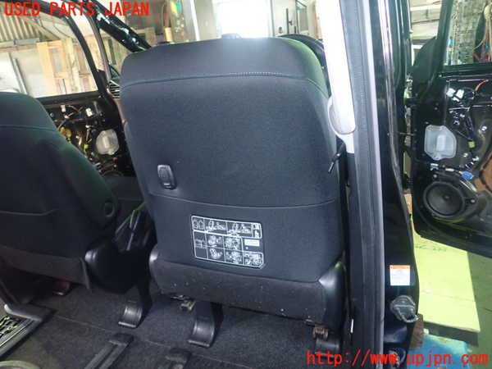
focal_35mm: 25
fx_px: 355
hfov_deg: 69.4
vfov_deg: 54.9
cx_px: 246
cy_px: 184
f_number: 2
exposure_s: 1/30
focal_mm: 4.5
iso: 800
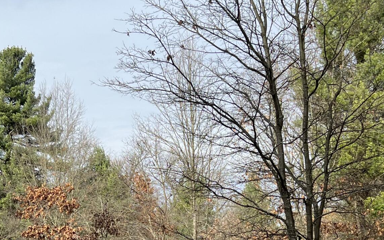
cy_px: 186
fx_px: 754
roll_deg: +1.0
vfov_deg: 18.0
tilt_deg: +6.3
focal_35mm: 72
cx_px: 144
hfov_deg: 28.5
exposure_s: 1/2208
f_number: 1.5
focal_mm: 5.7
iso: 50
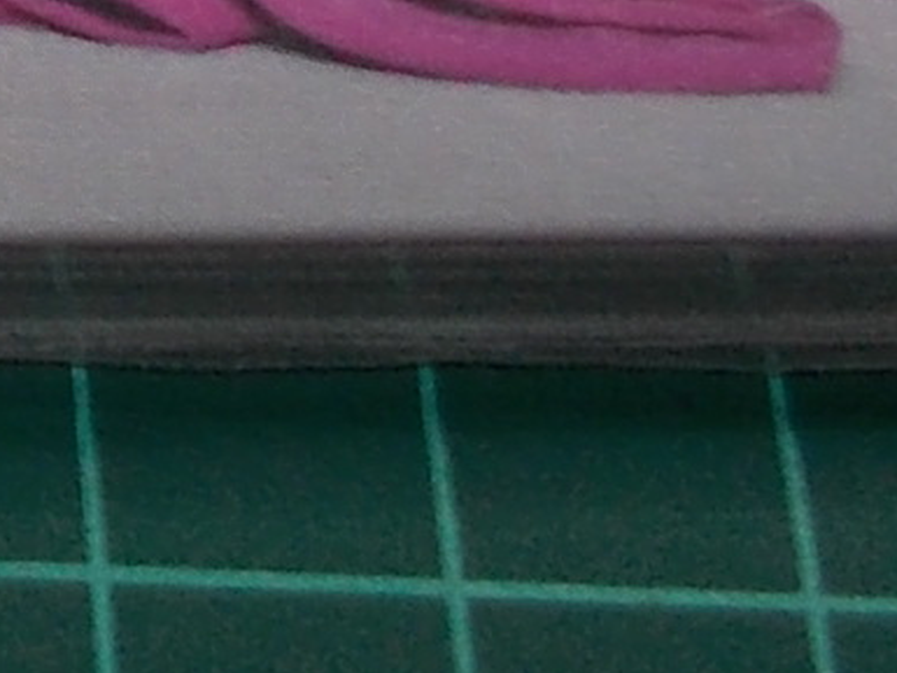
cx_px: -962
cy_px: -1297
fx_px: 4432
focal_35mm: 171
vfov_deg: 7.7
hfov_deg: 10.5
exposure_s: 1/30
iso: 100
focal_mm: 4.1
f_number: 3.3
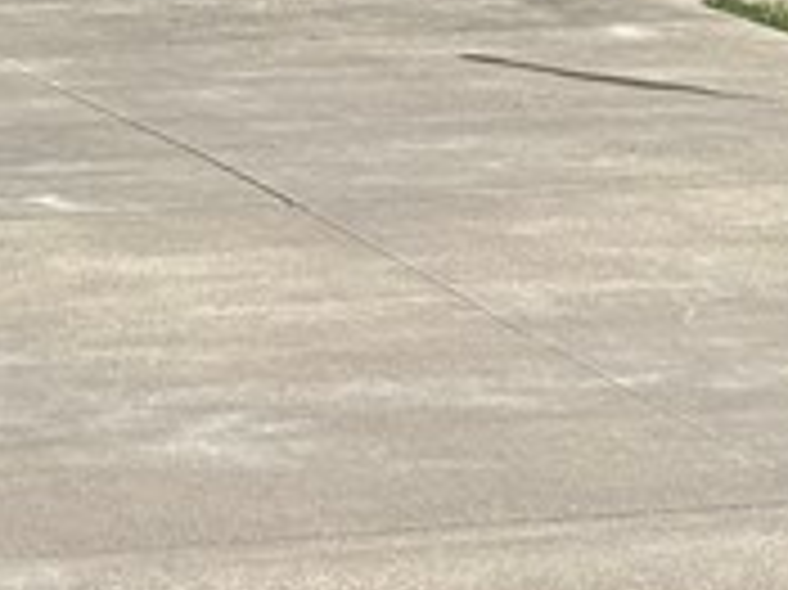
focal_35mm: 152
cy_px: -649
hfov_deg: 12.8
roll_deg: +0.5
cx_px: 851
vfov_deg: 9.1
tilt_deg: +5.5
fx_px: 3458
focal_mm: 5.7
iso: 50
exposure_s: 1/4115
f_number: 1.5
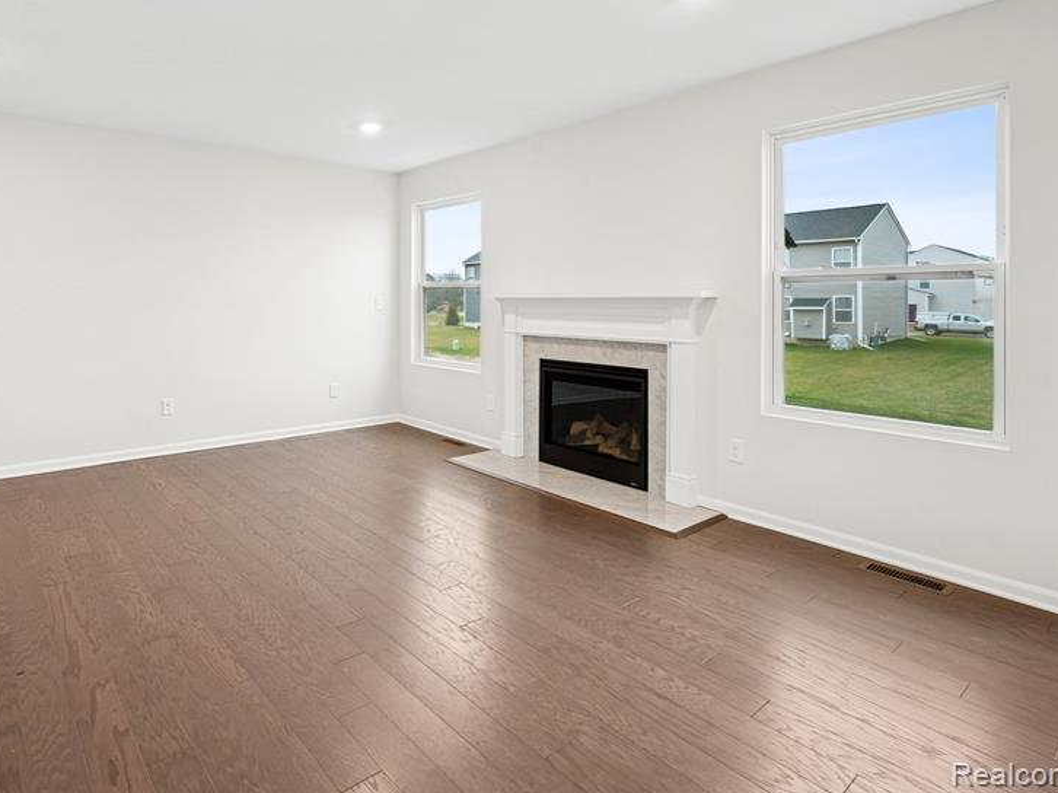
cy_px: 300
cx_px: 353
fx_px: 581
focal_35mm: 19
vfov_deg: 67.6
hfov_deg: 81.8
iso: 100
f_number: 9
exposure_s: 1/1.25
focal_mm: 14
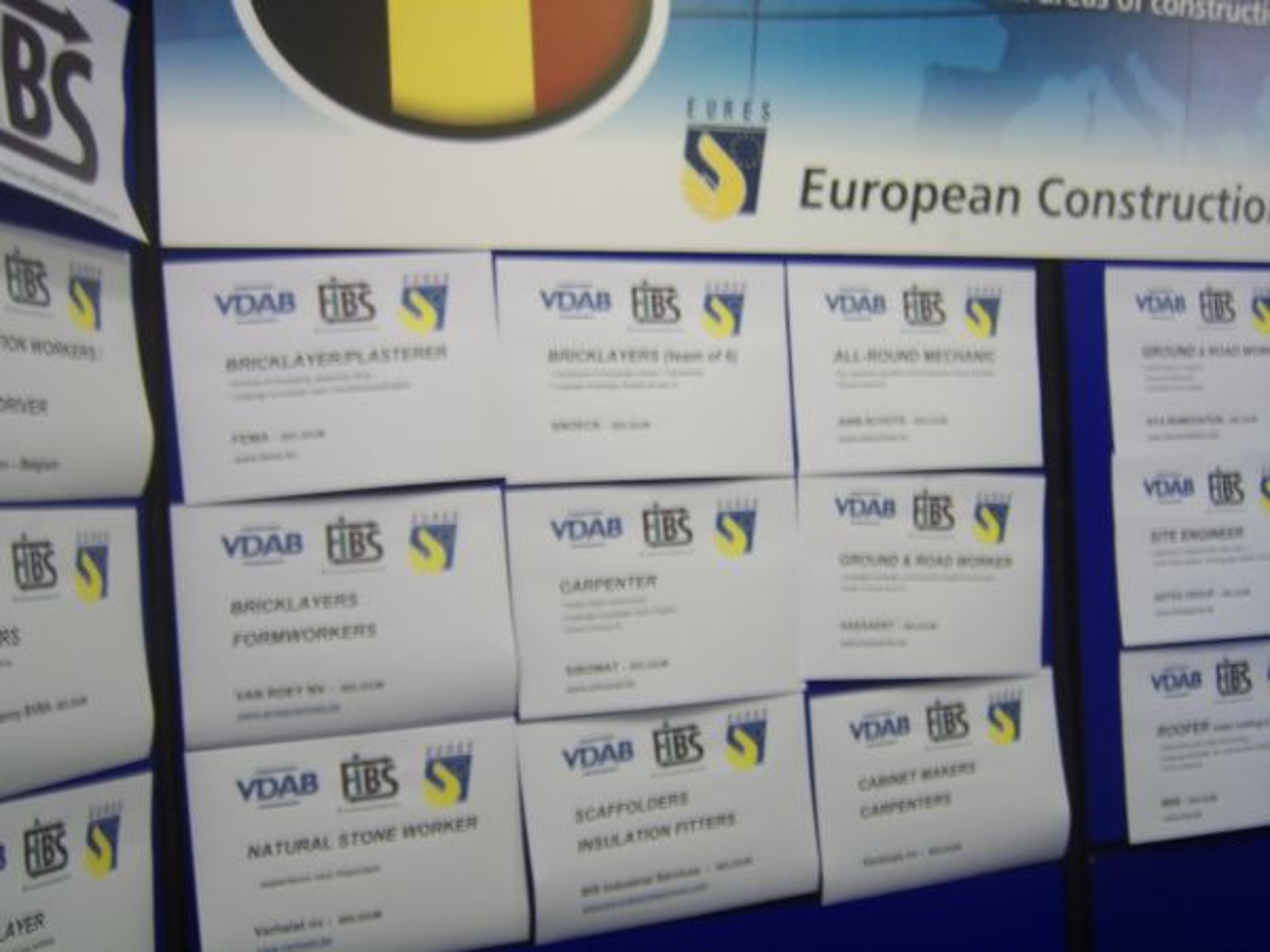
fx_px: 1137
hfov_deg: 58.4
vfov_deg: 45.4
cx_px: 635
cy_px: 476
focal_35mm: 31
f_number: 2.7
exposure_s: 1/6
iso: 71
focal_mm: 8.13
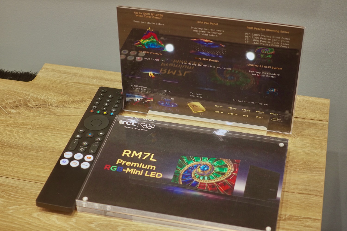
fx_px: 675
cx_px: 174
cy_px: 116
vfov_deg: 19.5
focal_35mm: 70
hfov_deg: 28.8
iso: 400
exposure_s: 1/25
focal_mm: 25.7
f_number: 2.8
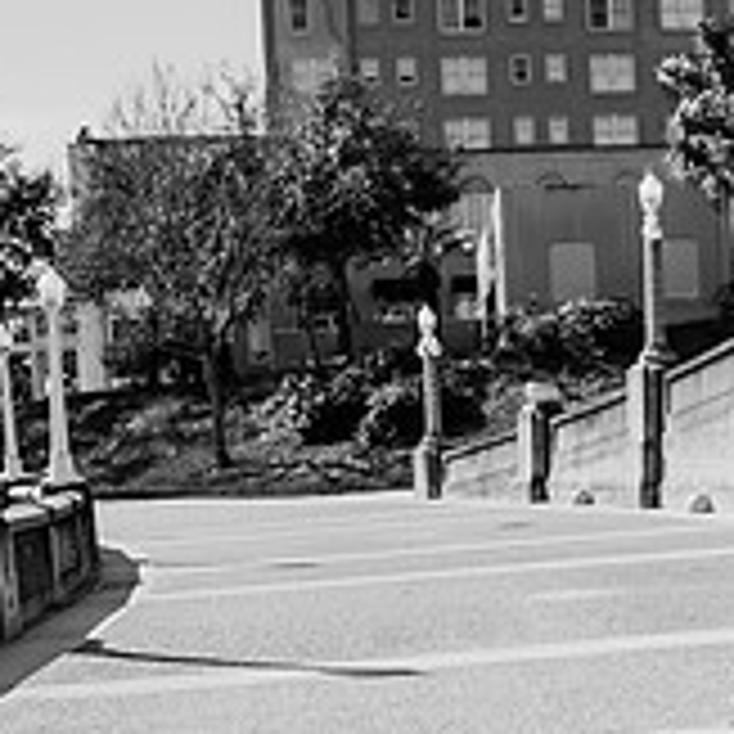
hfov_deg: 22.9
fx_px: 1751
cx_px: 698
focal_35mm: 73
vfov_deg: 23.5
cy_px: 529
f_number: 2
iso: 100
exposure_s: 1/2500
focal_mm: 24
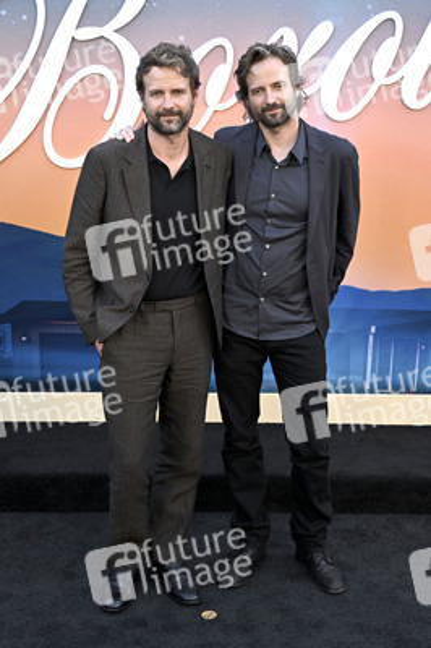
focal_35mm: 44
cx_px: 216
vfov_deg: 44.5
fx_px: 791
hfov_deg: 30.5
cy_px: 324
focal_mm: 44
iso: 800
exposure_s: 1/320
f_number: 7.1
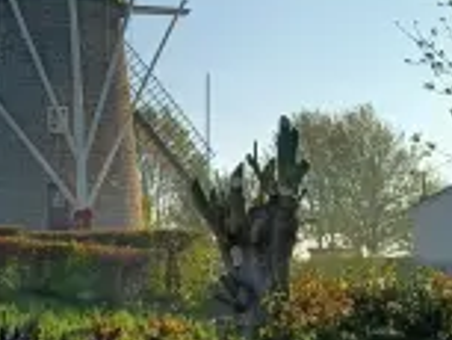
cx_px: 61
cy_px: 30
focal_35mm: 87
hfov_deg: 22.0
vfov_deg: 16.7
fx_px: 1137
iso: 32
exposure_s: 1/571
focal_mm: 4.6
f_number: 1.8
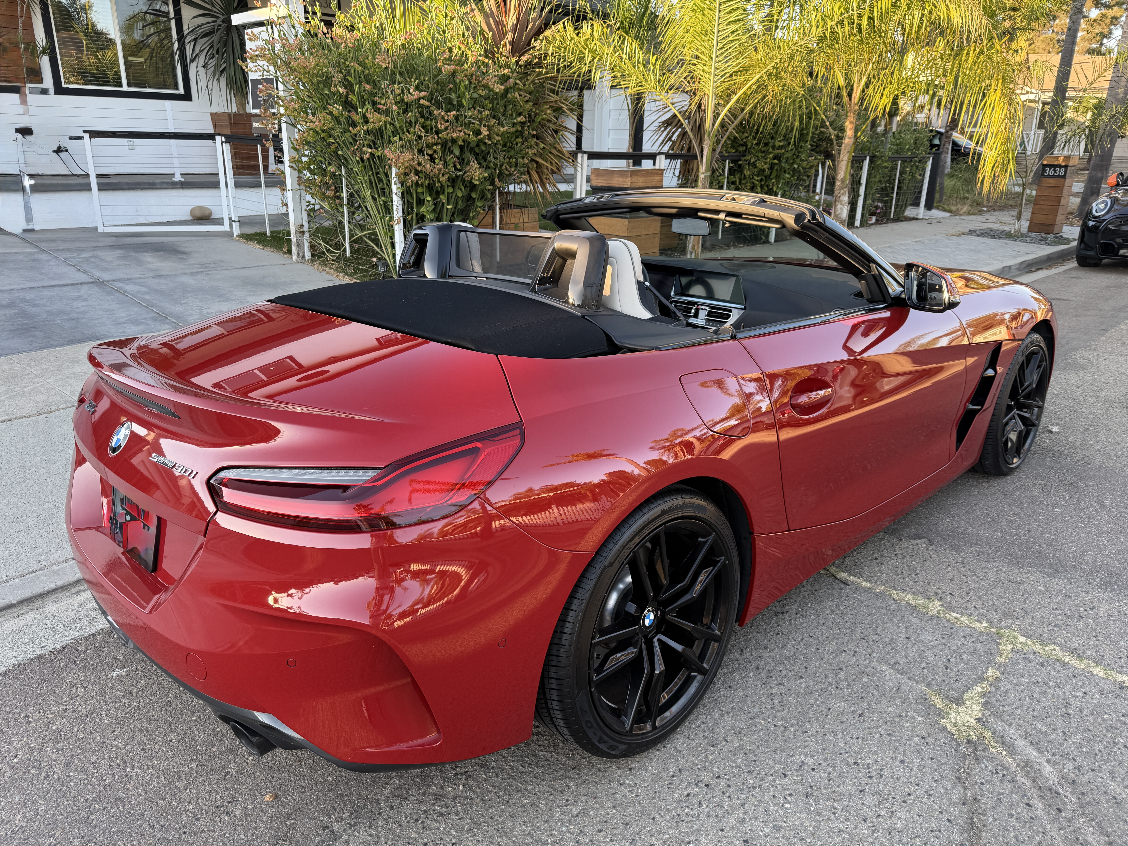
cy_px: 423
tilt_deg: -20.6
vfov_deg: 56.8
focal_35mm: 24
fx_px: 782
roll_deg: -2.6
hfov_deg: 71.6
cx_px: 564
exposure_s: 1/195
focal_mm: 6.76
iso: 64
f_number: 1.78
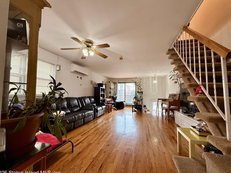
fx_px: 100
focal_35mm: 15
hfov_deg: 98.2
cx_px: 115
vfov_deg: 81.7
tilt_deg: +4.4
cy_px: 89
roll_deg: -0.9
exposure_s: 1/120
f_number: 2.2
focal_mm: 2.22
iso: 200
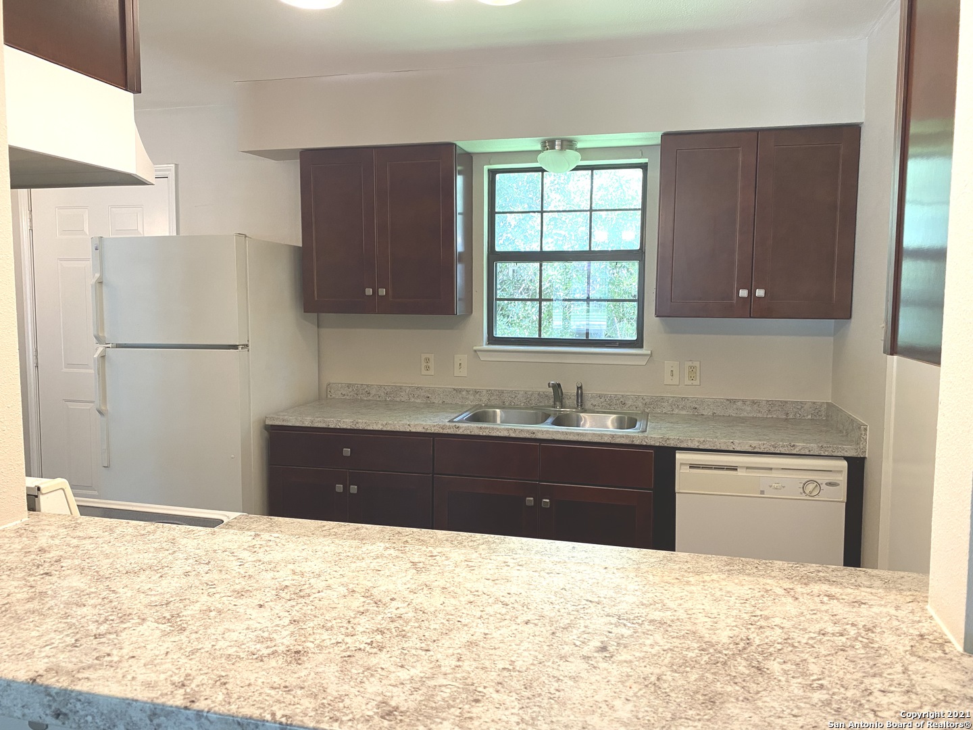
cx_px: 486
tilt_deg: -4.3
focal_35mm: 26
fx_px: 731
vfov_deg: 53.1
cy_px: 365
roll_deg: -0.4
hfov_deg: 67.3
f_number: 1.8
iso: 125
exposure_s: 1/89
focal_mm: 4.25
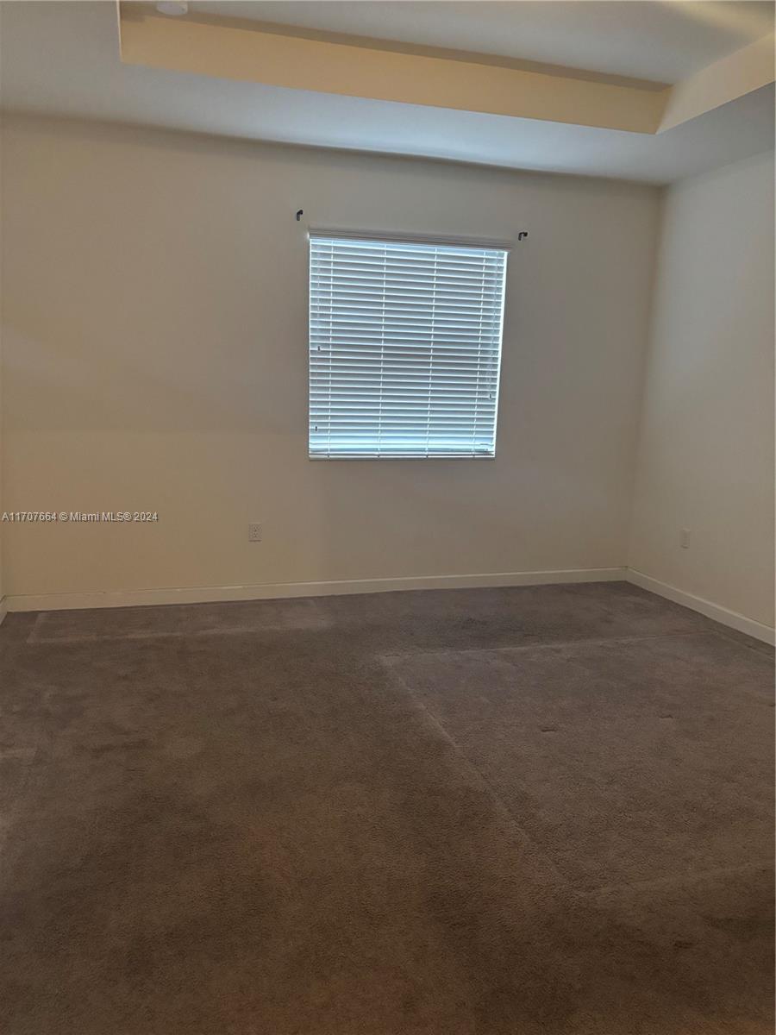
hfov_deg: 53.1
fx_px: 777
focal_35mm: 26
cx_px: 388
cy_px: 518
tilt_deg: -10.8
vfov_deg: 67.3
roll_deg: -1.9
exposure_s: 1/40
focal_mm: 5.96
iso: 500
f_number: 1.6
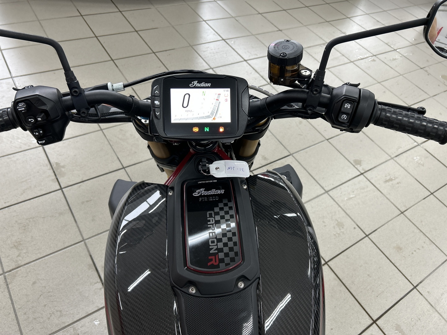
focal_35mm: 26
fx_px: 336
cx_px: 224
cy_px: 168
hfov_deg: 67.3
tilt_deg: -48.5
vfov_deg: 53.1
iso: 80
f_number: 1.5
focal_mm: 5.7
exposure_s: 1/50
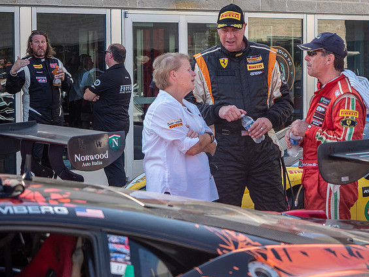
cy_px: 113
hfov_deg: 17.7
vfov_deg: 13.3
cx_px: 255
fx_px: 1183
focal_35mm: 111
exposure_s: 1/1000
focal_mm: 40
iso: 200
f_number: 2.8
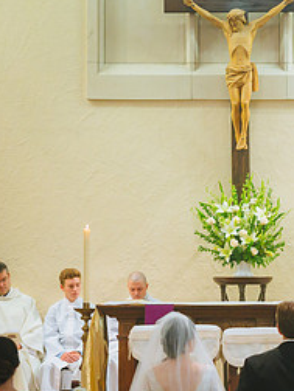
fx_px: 2763
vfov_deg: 8.1
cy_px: 269
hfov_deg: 6.0
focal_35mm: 244
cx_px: 453
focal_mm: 105
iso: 2000
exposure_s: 1/160
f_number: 2.8
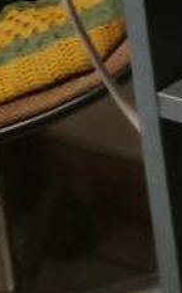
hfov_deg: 7.2
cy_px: -344
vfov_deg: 11.2
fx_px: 1306
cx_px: 513
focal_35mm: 164
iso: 640
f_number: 1.8
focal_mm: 5.58
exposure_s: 1/20
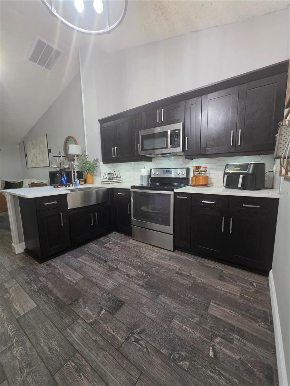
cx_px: 145
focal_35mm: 13
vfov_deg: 106.2
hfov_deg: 89.9
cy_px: 193
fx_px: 145
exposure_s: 1/60
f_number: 1.9
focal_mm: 2.2
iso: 250
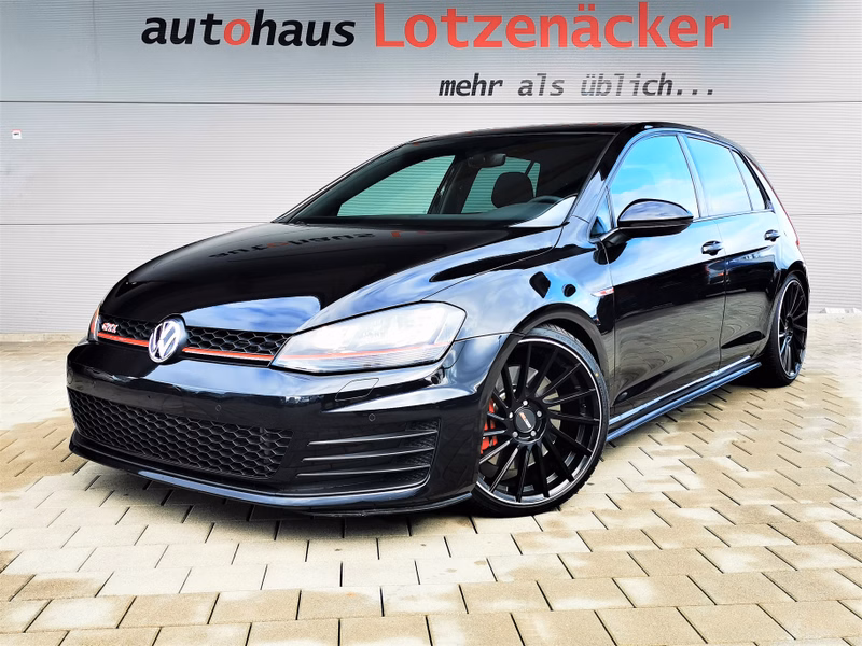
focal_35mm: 37
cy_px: 323
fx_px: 921
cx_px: 431
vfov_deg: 38.7
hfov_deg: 50.1
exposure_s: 1/407
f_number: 1.8
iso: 50
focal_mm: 5.58
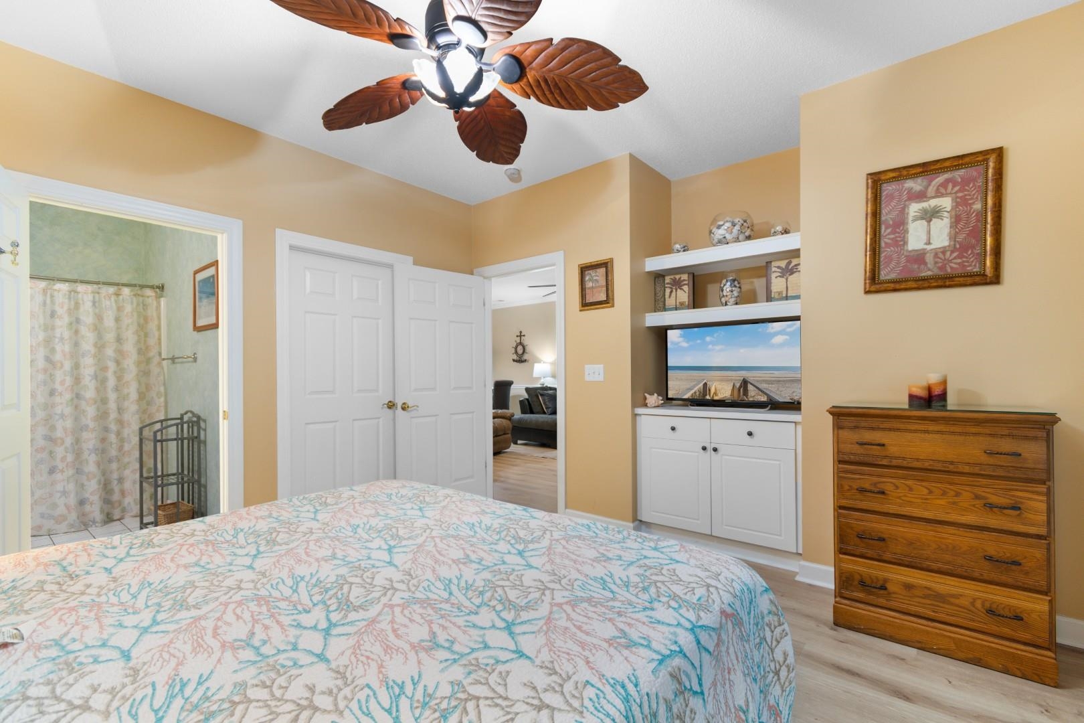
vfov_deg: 77.3
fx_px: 452
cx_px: 542
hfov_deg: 100.4
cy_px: 362
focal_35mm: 15
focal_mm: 10
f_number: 4.5
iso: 100
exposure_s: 1/3
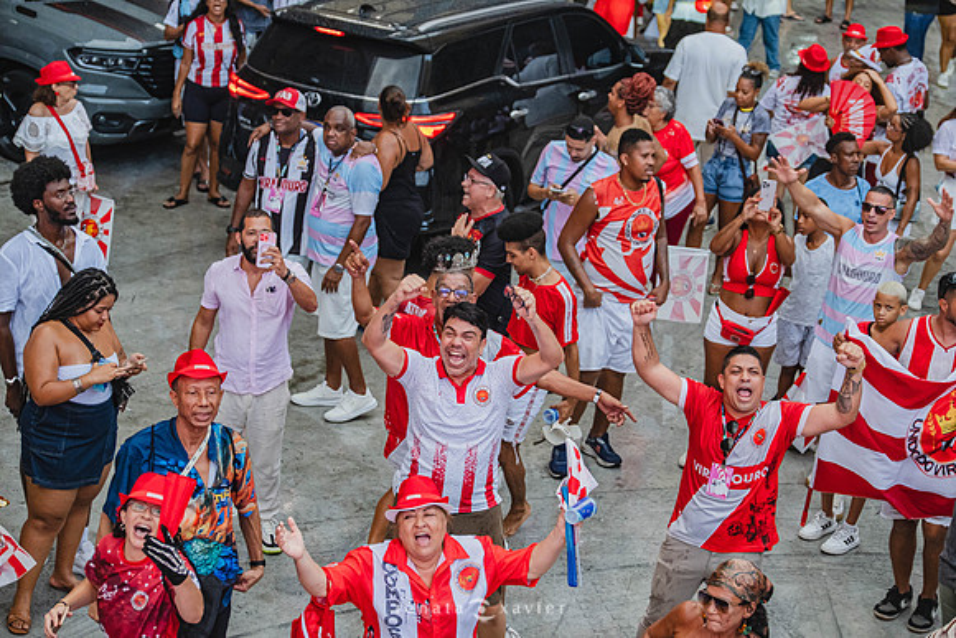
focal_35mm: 80
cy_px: 319
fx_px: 2125
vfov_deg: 17.1
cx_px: 478
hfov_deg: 25.4
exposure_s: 1/500
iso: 1600
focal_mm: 53.3
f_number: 3.2
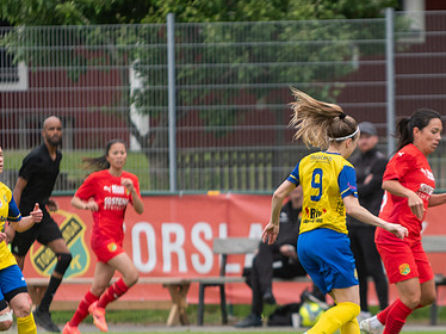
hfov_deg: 2.4
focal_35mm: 818
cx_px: 403
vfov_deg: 1.8
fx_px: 10533
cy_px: 228
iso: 320
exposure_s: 1/1250
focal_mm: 200
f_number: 3.2
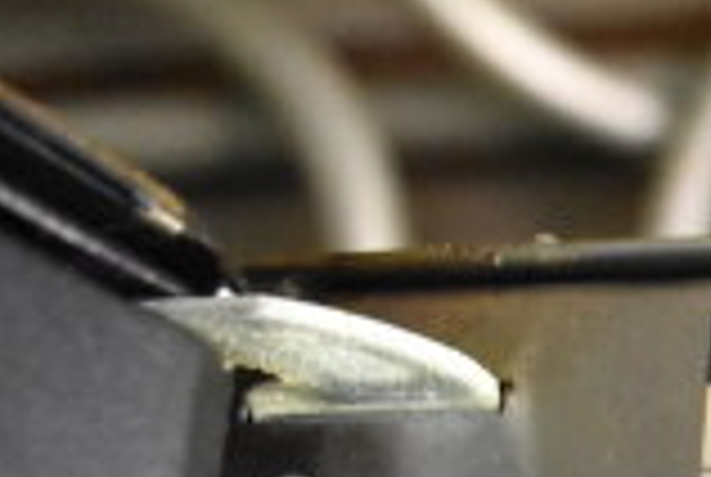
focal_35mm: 104
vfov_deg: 12.9
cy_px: 583
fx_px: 2058
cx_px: 1368
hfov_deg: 15.9
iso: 7200
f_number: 3.5
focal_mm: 18
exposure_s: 1/160
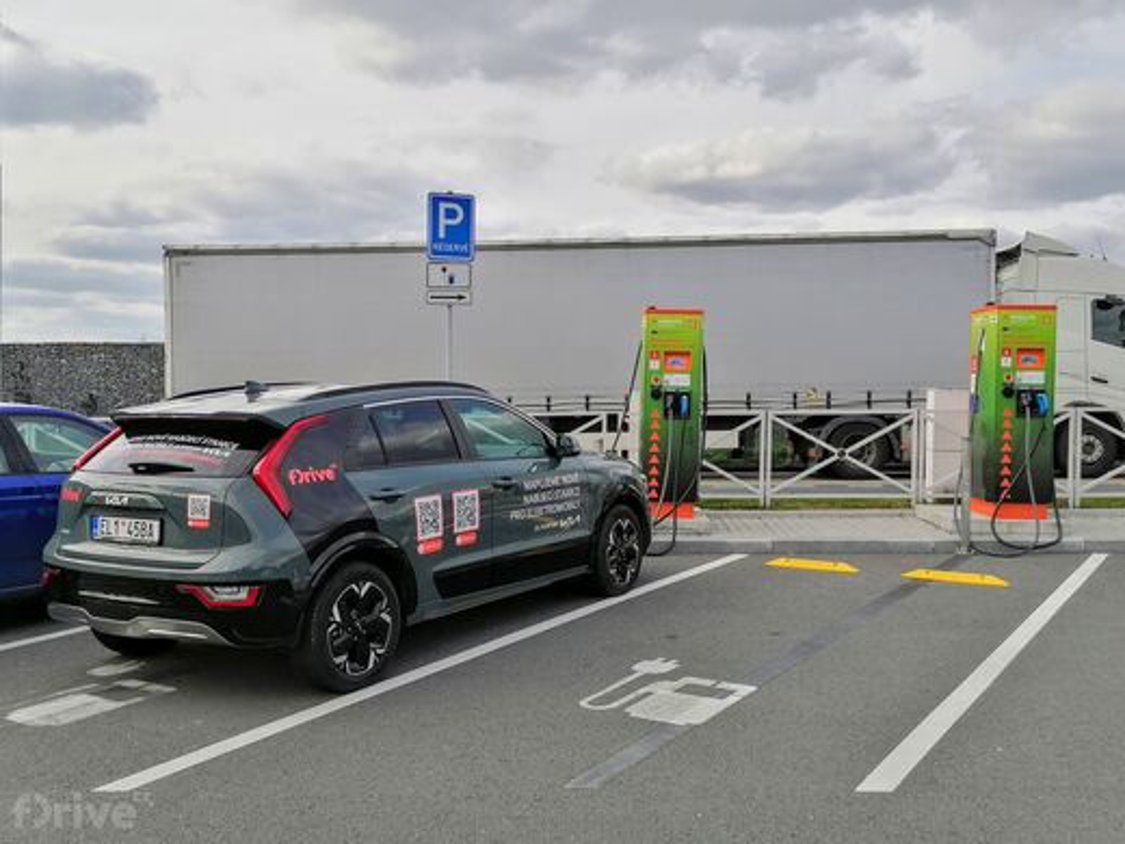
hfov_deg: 51.4
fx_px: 1170
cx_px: 562
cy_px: 422
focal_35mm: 36
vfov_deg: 39.7
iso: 50
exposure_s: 1/923
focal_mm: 5.3
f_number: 1.8
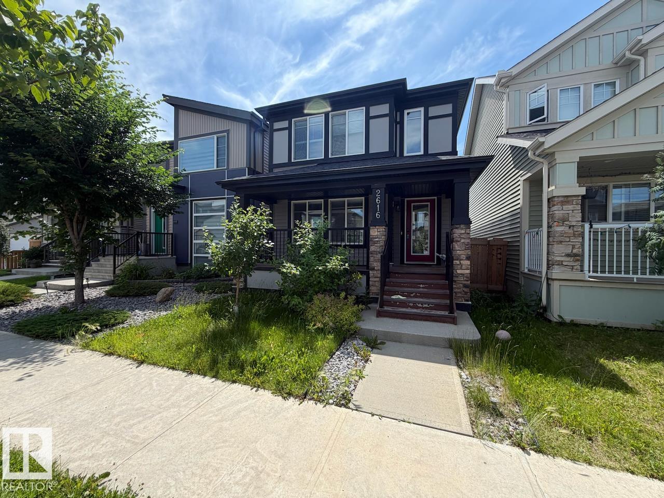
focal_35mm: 14
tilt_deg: +0.2
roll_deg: +0.2
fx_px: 269
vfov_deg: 85.7
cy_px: 249
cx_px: 332
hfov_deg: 102.1
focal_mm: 2.22
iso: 25
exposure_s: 1/770
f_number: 2.2
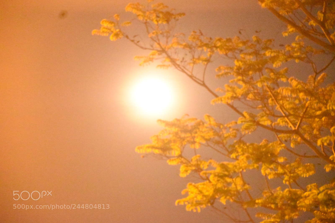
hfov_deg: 9.8
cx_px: 168
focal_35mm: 210
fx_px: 1954
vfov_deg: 6.5
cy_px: 112
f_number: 5.6
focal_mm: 140
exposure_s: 1/15
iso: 25600
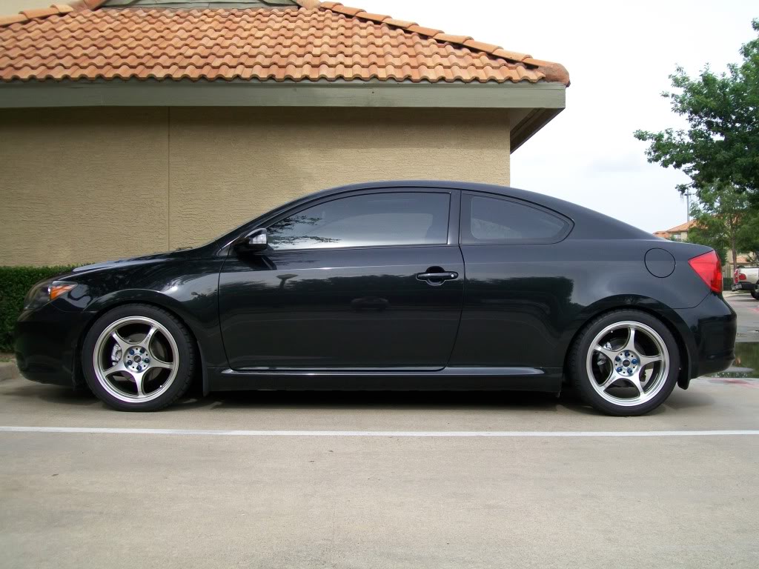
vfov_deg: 34.3
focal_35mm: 42
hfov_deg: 44.8
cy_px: 284
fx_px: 921
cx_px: 380
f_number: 3.1
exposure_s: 1/400
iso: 64
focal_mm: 7.6
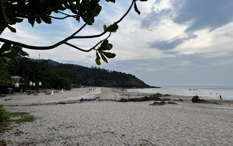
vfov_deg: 44.5
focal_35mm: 28
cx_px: 118
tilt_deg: +4.5
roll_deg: +0.3
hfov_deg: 66.5
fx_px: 178
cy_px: 71
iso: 50
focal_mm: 5.7
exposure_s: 1/1089
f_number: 1.5
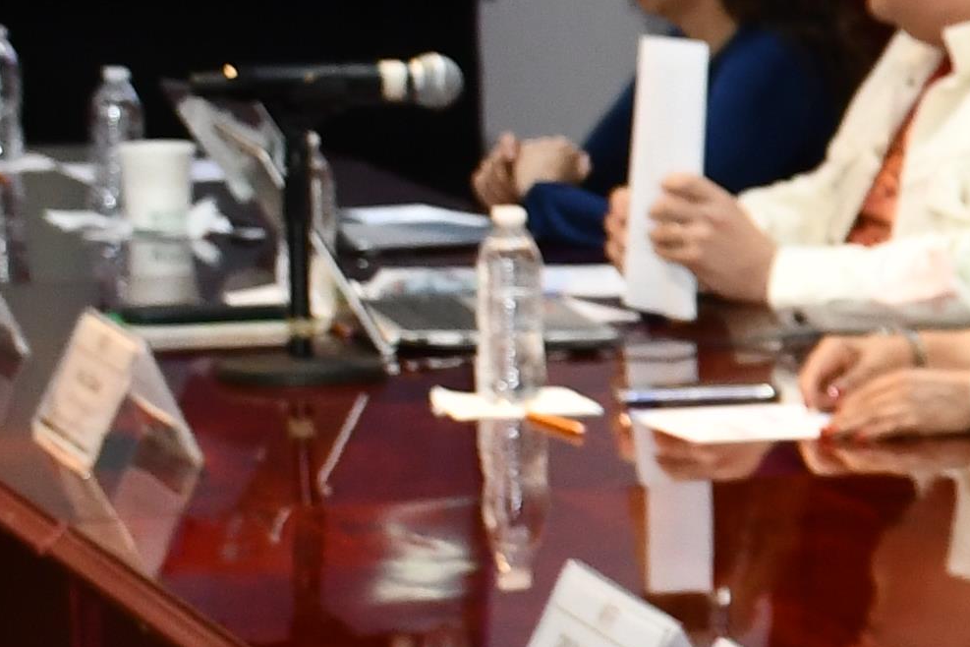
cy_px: 392
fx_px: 5927
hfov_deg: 8.6
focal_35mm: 220
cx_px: 2254
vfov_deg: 6.2
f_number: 4
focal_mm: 26
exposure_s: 1/60
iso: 720
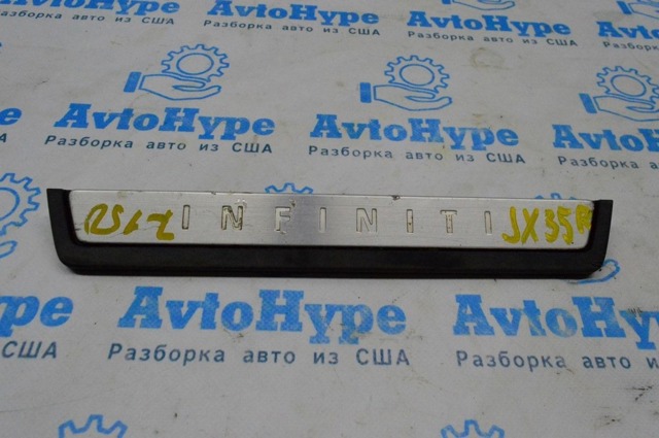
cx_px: 330
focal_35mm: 27
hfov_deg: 67.4
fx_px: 494
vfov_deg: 47.8
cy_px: 219
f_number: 11
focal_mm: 18
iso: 6400
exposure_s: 1/500
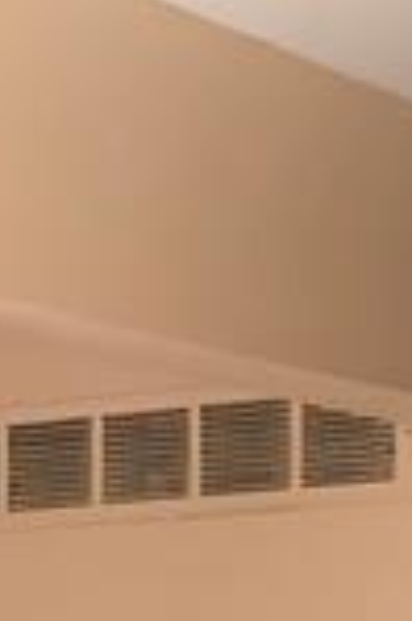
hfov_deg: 6.0
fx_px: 3441
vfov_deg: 9.8
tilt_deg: -3.3
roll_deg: -0.1
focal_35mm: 200
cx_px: -1132
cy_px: 1063
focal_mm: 3.99
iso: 40
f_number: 1.8
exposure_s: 1/120
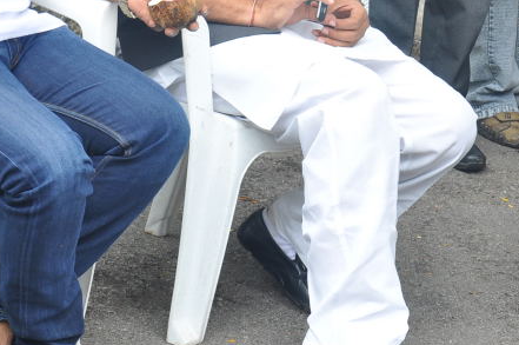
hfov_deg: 12.3
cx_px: 320
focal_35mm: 167
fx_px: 2405
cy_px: 22
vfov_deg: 8.2
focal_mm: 48
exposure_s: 1/80
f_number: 8
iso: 250
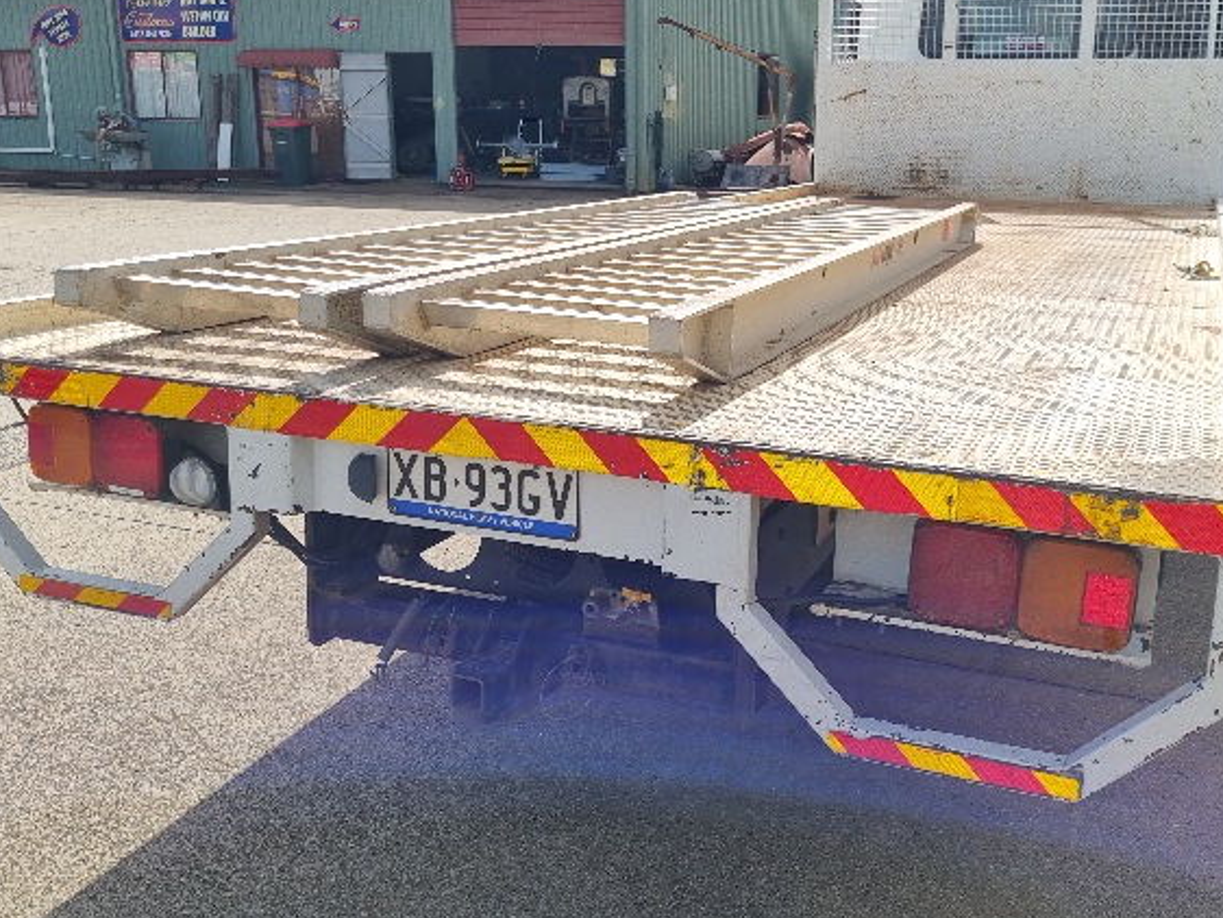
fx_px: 1308
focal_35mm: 37
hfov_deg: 50.1
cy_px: 379
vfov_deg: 38.6
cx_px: 640
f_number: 1.8
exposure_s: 1/3333
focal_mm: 5.4
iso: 50
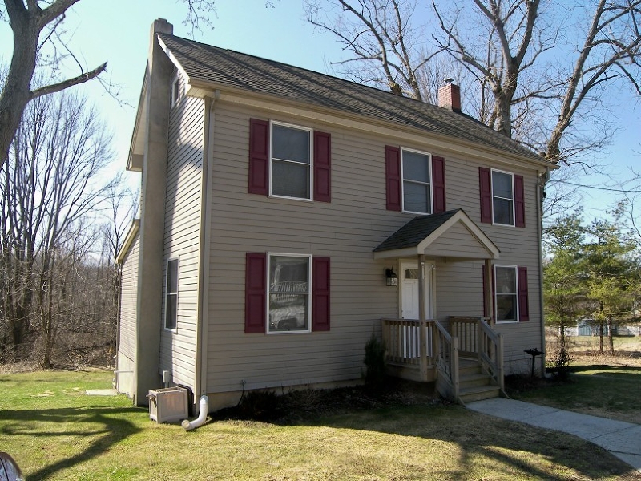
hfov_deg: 67.3
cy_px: 240
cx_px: 320
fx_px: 481
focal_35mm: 26
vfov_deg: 53.1
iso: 50
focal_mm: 5.4
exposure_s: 1/400
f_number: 2.8
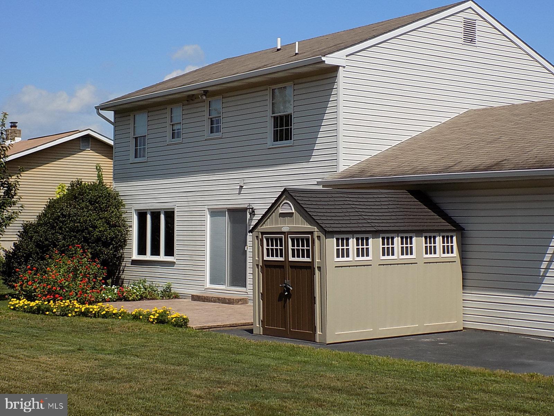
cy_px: 208
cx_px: 277
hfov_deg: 32.7
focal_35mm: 59
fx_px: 944
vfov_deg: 24.8
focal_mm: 10.5
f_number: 4
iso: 80
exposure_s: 1/1000
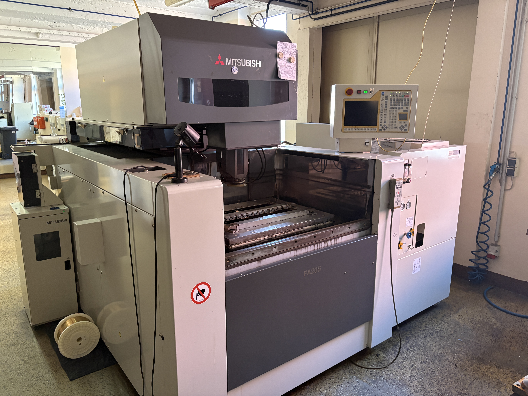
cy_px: 198
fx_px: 397
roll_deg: -0.6
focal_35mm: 26
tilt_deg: -12.0
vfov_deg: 53.1
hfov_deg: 67.3
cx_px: 264
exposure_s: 1/50
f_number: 1.6
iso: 250
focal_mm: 5.96
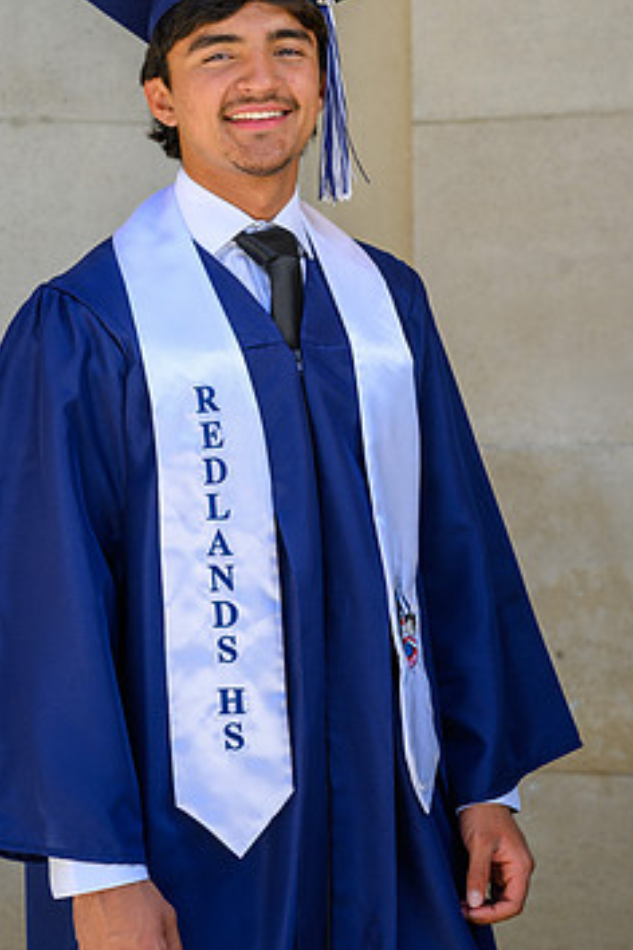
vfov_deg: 18.9
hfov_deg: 12.7
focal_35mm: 108
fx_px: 2848
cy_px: 405
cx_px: 276
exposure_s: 1/200
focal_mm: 85
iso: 100
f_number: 5.6
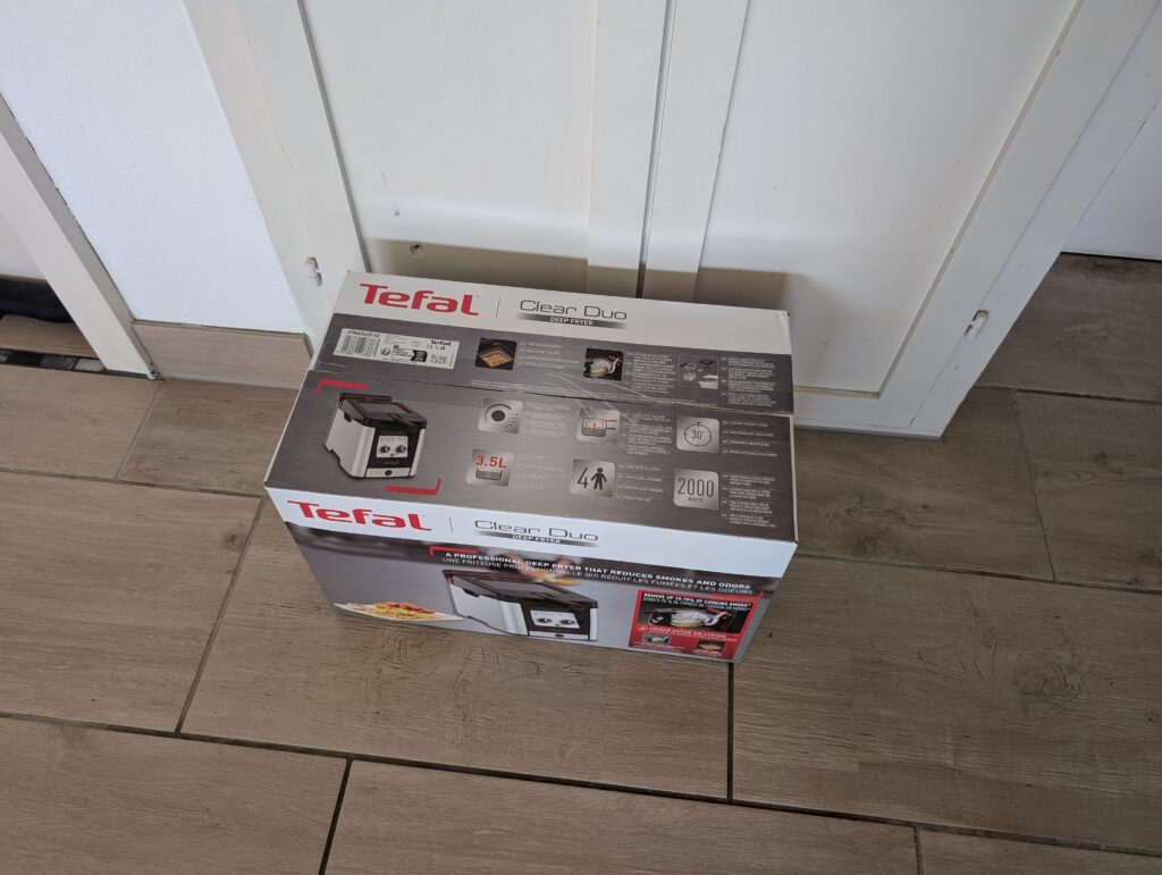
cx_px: 581
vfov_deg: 56.9
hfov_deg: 71.5
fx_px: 807
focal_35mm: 24
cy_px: 438
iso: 56
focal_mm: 6.9
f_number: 1.68
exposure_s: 1/76.7
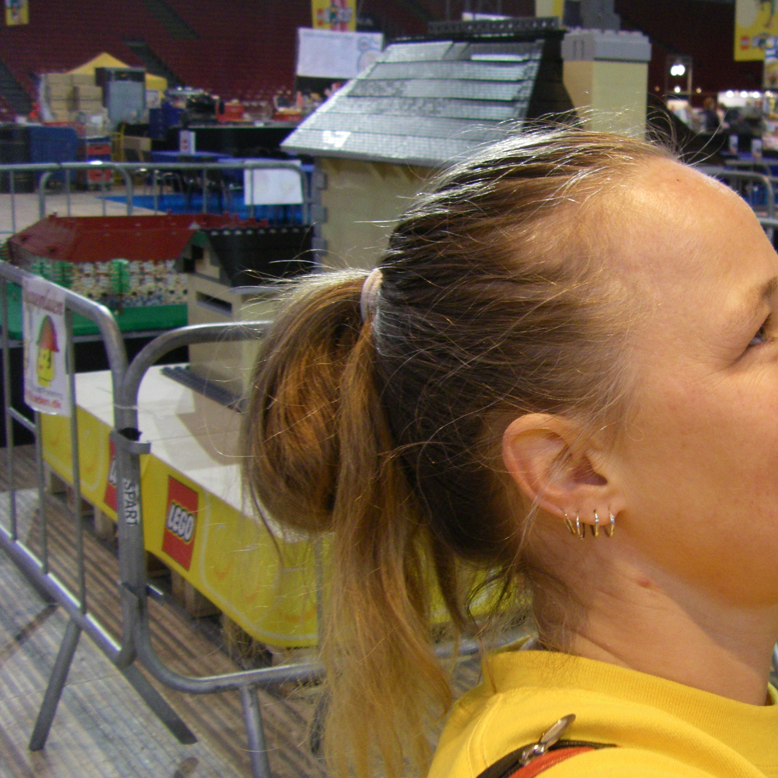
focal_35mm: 55
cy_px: 421
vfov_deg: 31.1
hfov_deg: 30.4
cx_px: 605
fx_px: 1399
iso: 200
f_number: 3.5
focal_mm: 6.3
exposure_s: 1/50
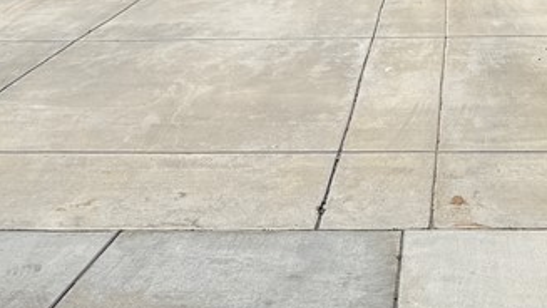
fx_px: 1189
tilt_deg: +3.0
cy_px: -177
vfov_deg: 13.7
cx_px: 507
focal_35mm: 82
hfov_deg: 25.0
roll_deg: +1.8
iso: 80
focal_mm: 6.76
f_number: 1.78
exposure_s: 1/8130
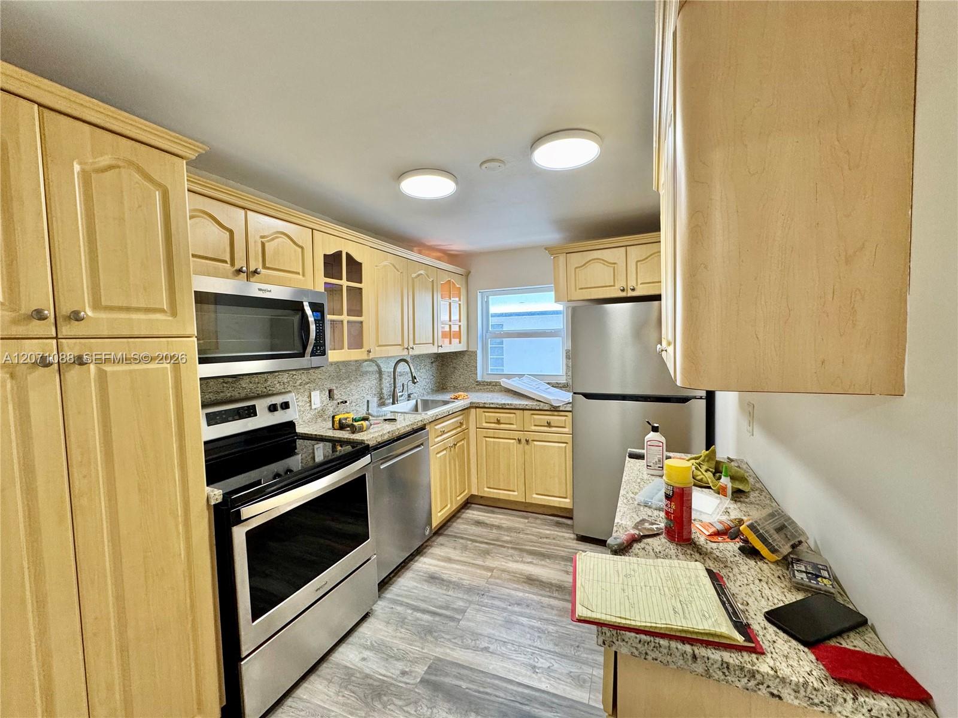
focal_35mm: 14
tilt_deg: -2.9
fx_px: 387
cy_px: 359
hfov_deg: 102.1
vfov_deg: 85.7
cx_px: 479
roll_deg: +1.6
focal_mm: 2.22
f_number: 2.2
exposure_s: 1/120
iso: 200
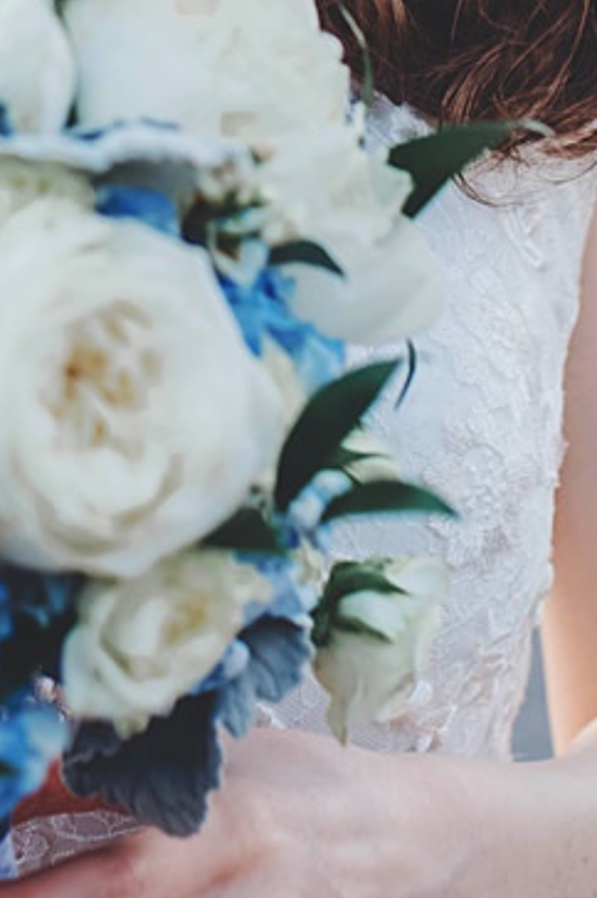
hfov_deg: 8.8
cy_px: -393
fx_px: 3863
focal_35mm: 155
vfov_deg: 12.7
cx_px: 210
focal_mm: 50
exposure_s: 1/250
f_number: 3.5
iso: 200
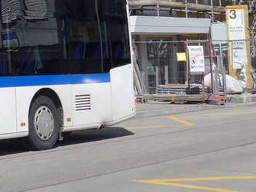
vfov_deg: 13.9
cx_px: -164
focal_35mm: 104
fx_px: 769
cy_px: -15
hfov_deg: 16.6
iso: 80
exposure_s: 1/2000
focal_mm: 6
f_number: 2.8
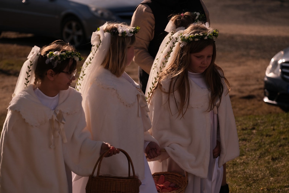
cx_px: 144
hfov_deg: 10.7
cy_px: 96
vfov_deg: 7.2
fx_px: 1541
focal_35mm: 192
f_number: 5.6
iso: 320
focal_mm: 128
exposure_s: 1/2400
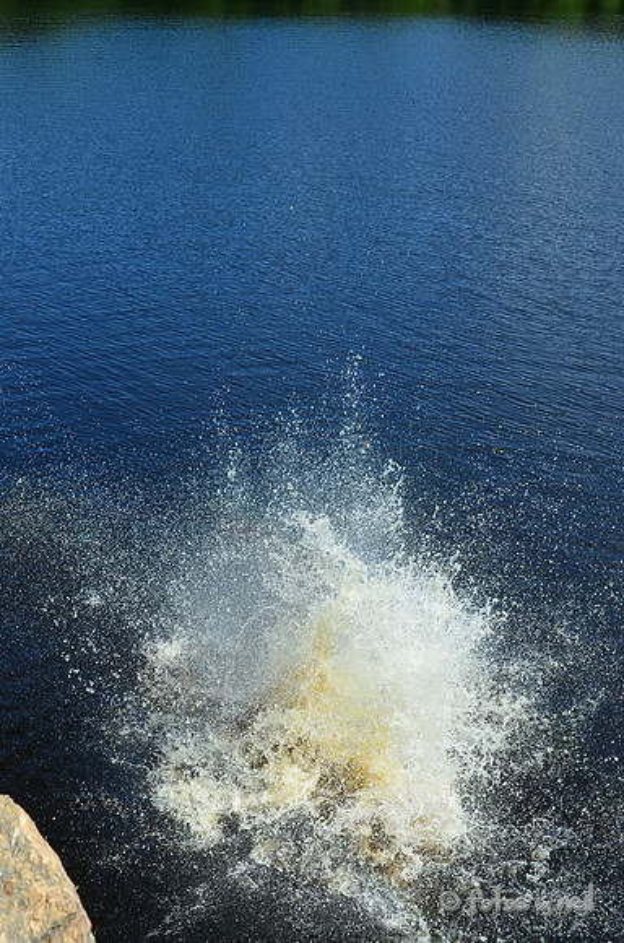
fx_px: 1097
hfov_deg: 31.7
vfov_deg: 46.5
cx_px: 312
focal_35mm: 42
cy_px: 472
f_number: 10
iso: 400
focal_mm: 28
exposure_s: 1/400
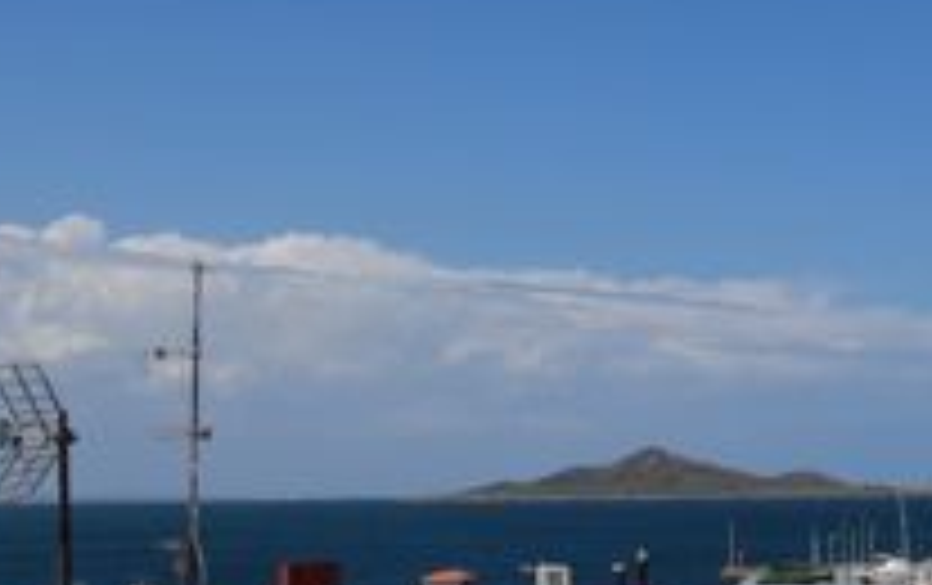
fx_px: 2645
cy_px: 414
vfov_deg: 12.6
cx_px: 1011
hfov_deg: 19.2
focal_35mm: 104
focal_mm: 20
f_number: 11
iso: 100
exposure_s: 1/500
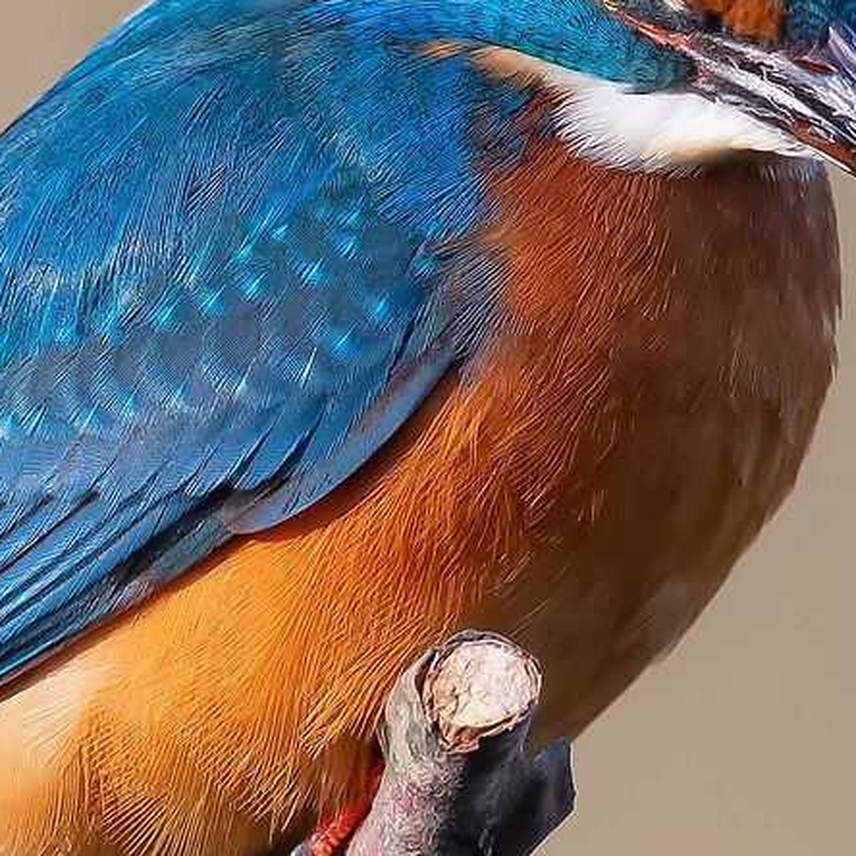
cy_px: 644
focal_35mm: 2759
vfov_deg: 0.6
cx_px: 1149
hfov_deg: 0.6
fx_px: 77189
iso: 1000
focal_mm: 400
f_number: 5.6
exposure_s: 1/2000
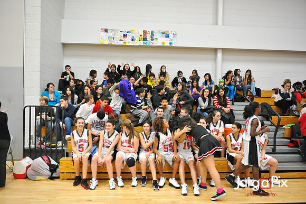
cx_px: 153
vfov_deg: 42.3
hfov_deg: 60.3
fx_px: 263
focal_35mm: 31
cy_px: 102
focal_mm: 31
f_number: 2.8
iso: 5000
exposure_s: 1/500
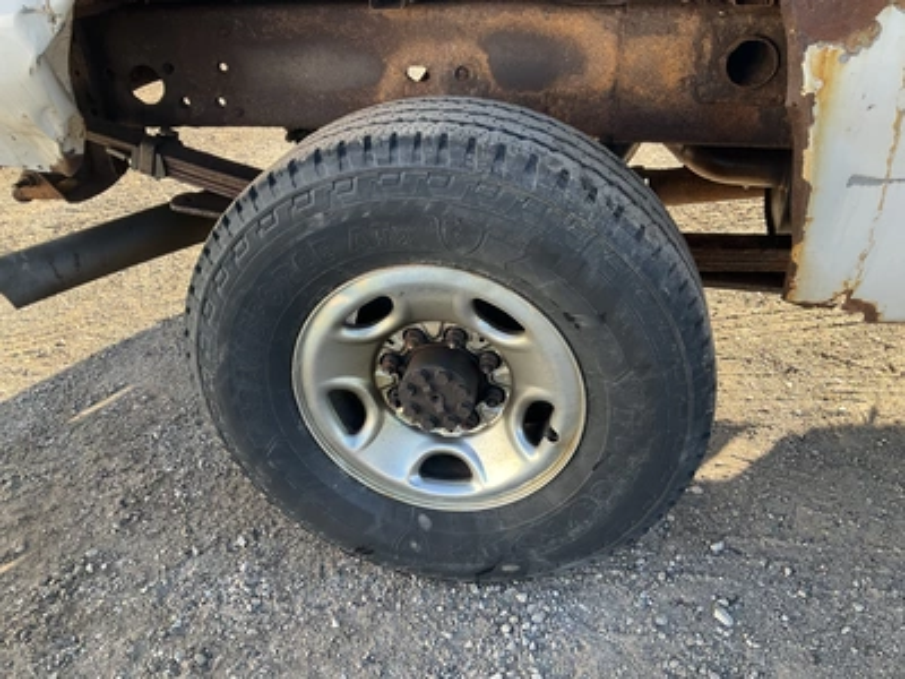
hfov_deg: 61.7
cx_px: 452
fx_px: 758
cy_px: 340
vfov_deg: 48.2
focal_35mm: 29
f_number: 1.8
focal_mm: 3
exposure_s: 1/122
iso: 25
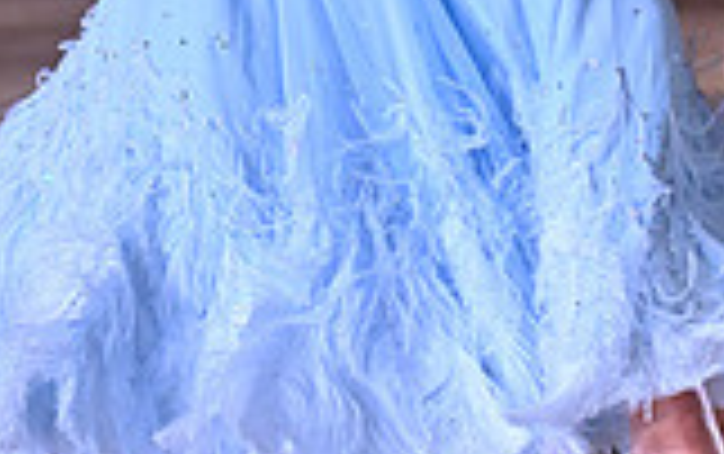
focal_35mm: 733
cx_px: 97
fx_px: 14478
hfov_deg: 2.9
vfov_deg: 1.8
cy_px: -364
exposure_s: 1/400
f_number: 4
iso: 4000
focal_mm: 200
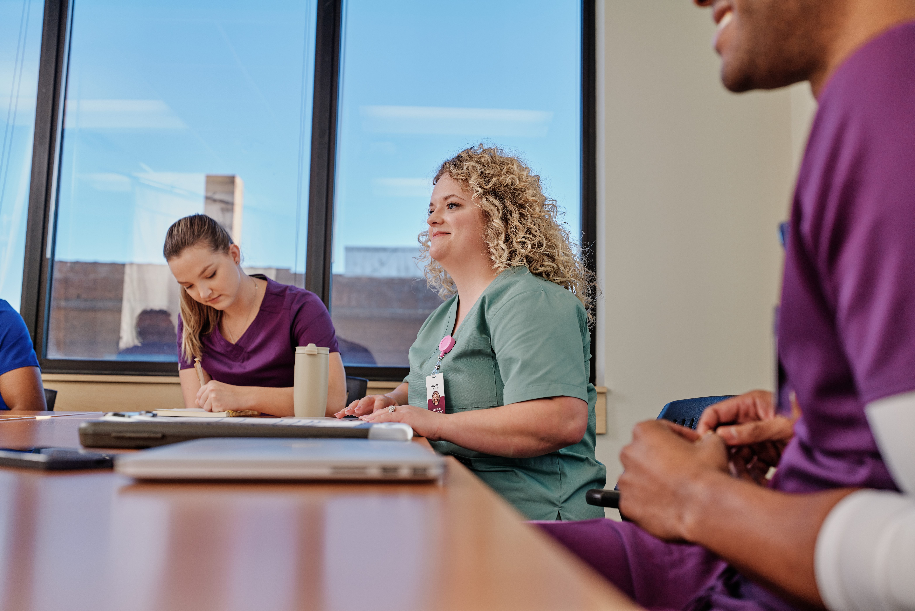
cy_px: 306
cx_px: 458
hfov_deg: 54.4
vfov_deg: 37.9
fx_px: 890
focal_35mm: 35
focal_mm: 35
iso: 400
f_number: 3.5
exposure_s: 1/320
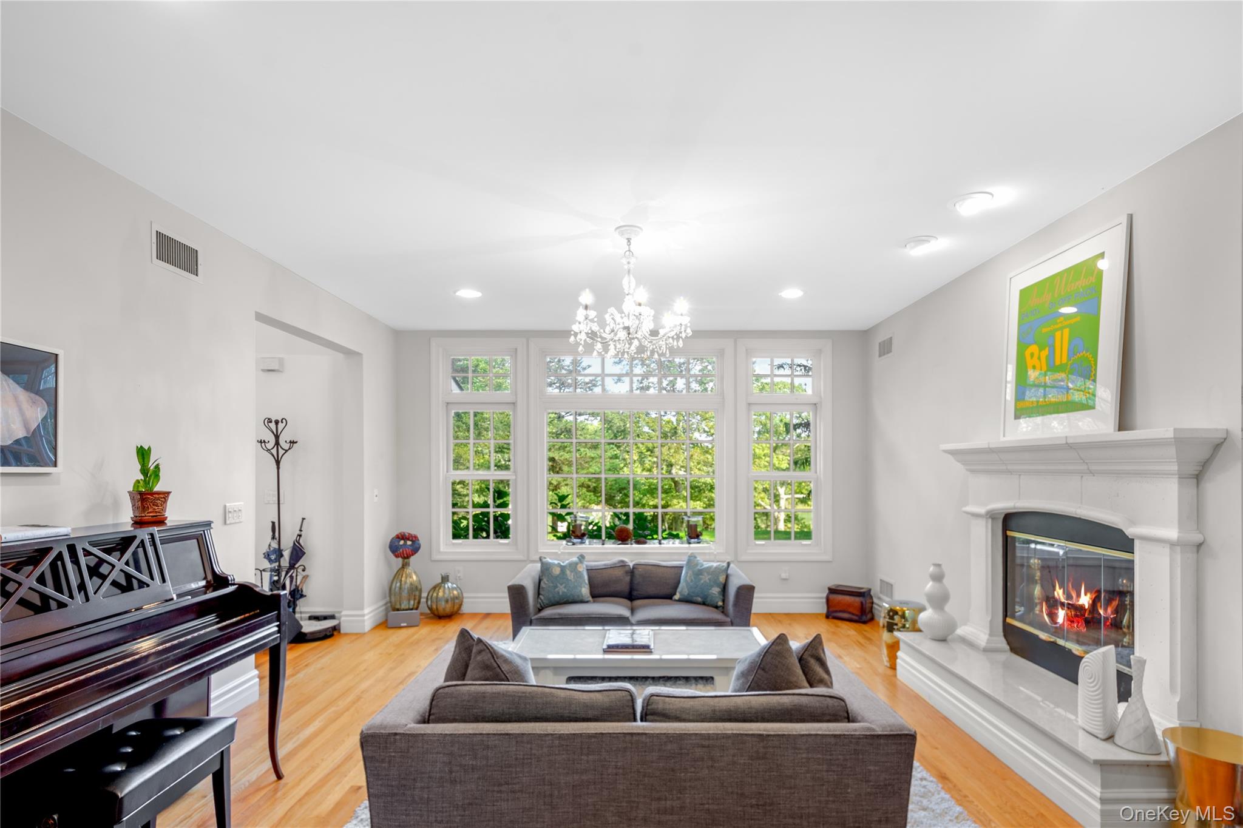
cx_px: 622
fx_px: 570
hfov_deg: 95.0
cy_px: 414
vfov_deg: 72.0
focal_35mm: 16
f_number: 8
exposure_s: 1
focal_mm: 11
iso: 100
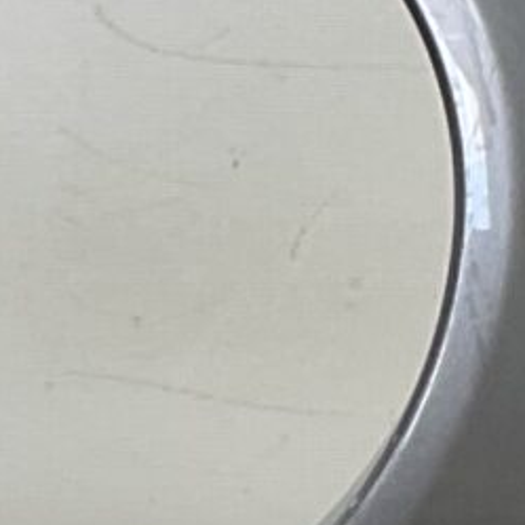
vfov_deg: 6.6
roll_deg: +1.9
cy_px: 755
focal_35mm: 264
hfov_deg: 6.5
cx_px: -377
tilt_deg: -16.9
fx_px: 4530
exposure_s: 1/108
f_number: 1.8
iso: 16
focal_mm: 3
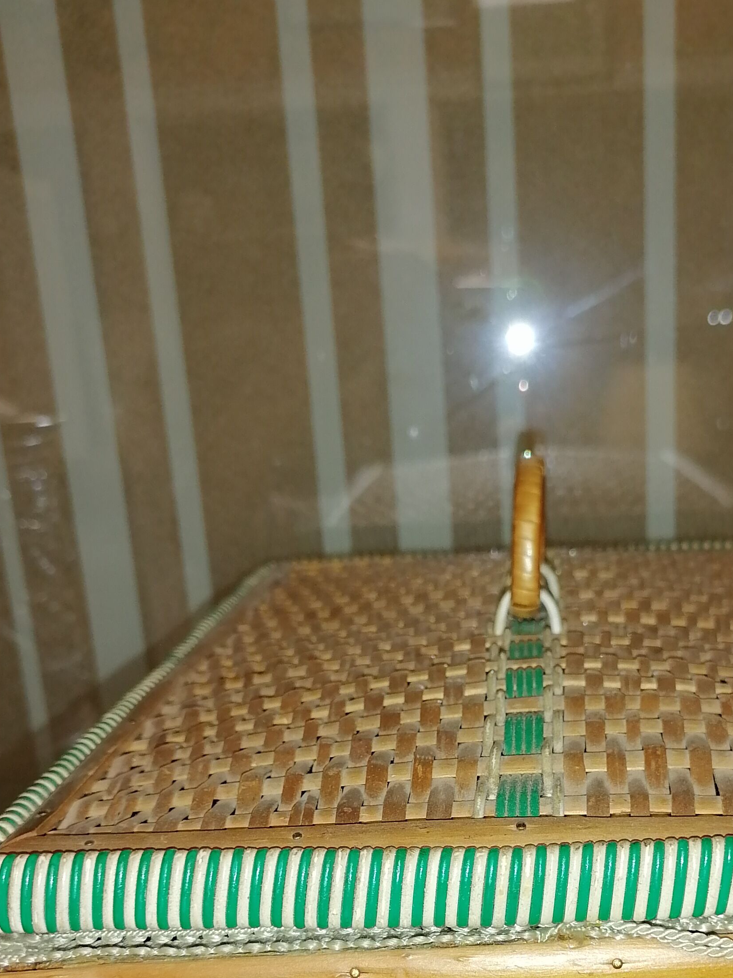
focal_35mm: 47
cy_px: 818
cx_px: 494
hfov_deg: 30.6
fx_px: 1327
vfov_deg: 38.5
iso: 80
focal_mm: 5.4
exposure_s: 1/50
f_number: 1.8
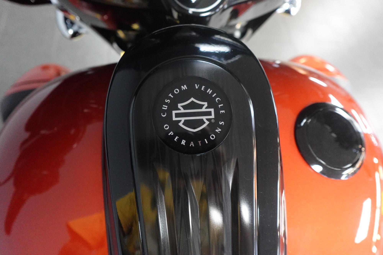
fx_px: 213
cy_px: 128
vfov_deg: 61.9
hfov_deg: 84.0
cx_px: 192
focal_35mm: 20
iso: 3200
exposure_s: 1/100
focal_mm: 7.6
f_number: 2
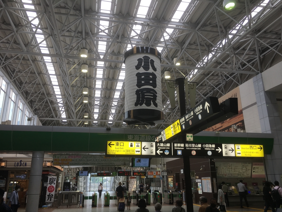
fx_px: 236
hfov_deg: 61.7
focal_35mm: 29
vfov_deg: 48.2
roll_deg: +1.2
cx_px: 141
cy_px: 106
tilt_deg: +19.1
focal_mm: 4.15
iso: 25
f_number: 2.2
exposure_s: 1/208
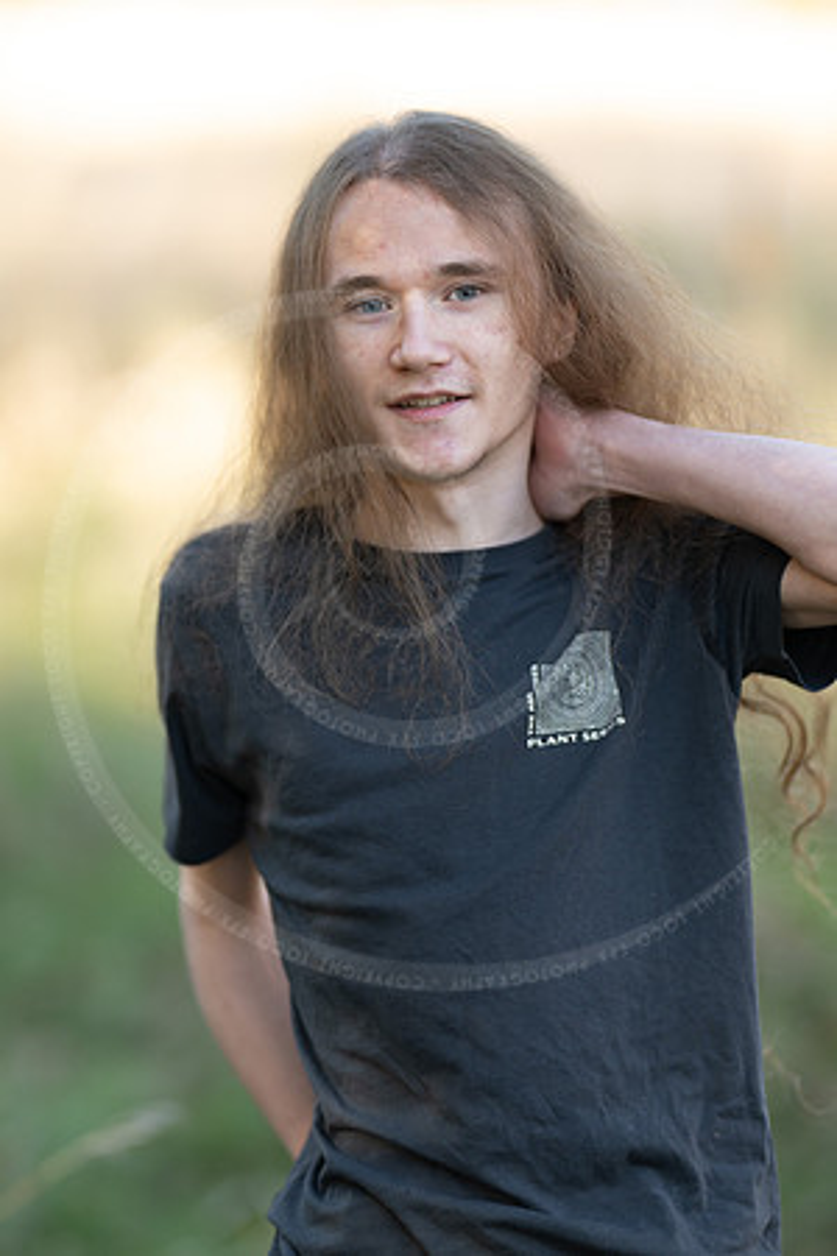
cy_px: 628
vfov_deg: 16.1
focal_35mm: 127
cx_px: 418
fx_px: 4429
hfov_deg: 10.8
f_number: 1.2
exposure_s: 1/500
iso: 80
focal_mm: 85
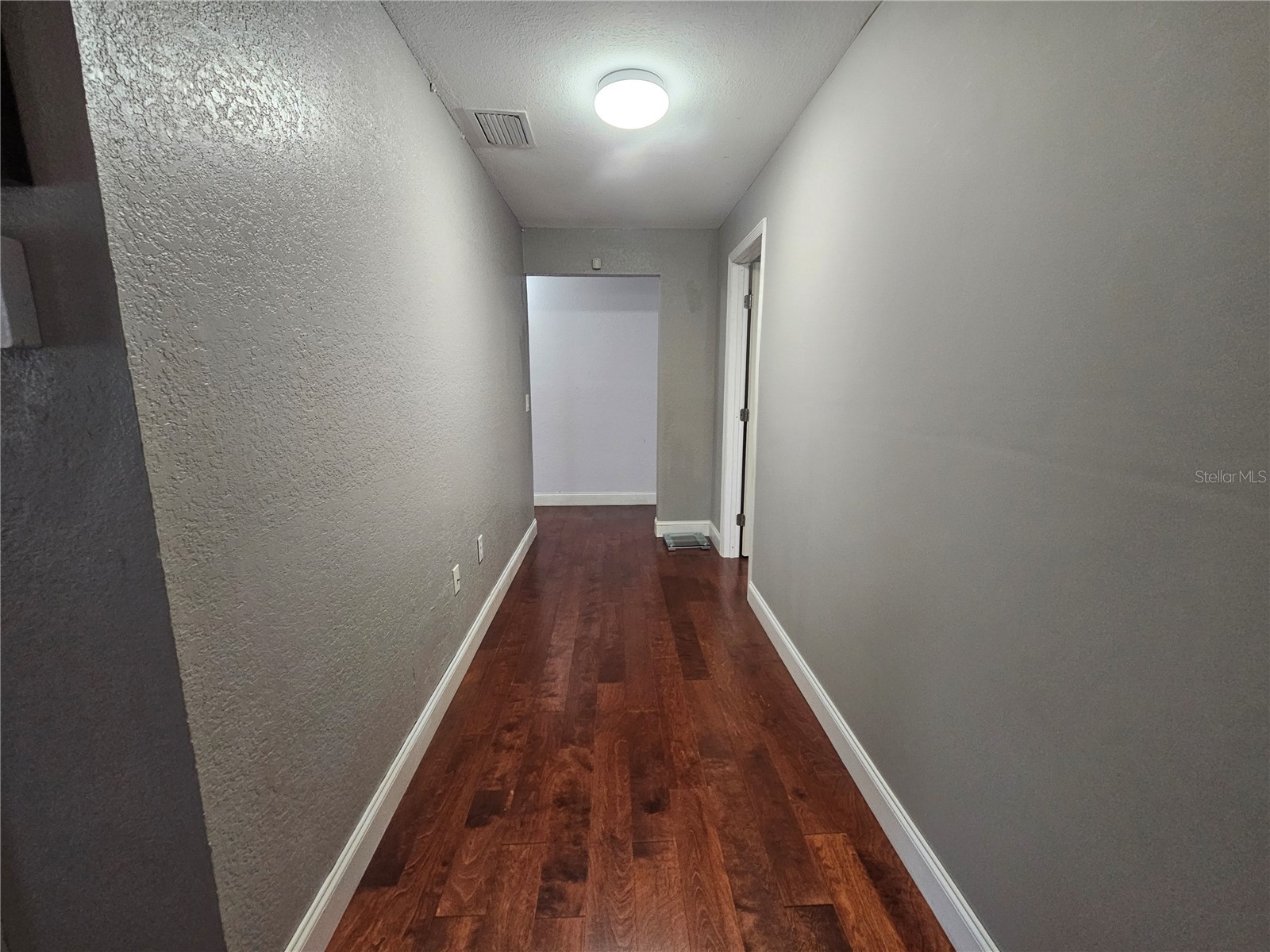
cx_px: 635
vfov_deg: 89.9
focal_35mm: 13
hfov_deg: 106.2
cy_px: 476
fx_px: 477
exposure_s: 1/30
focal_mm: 2.2
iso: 320
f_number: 2.2
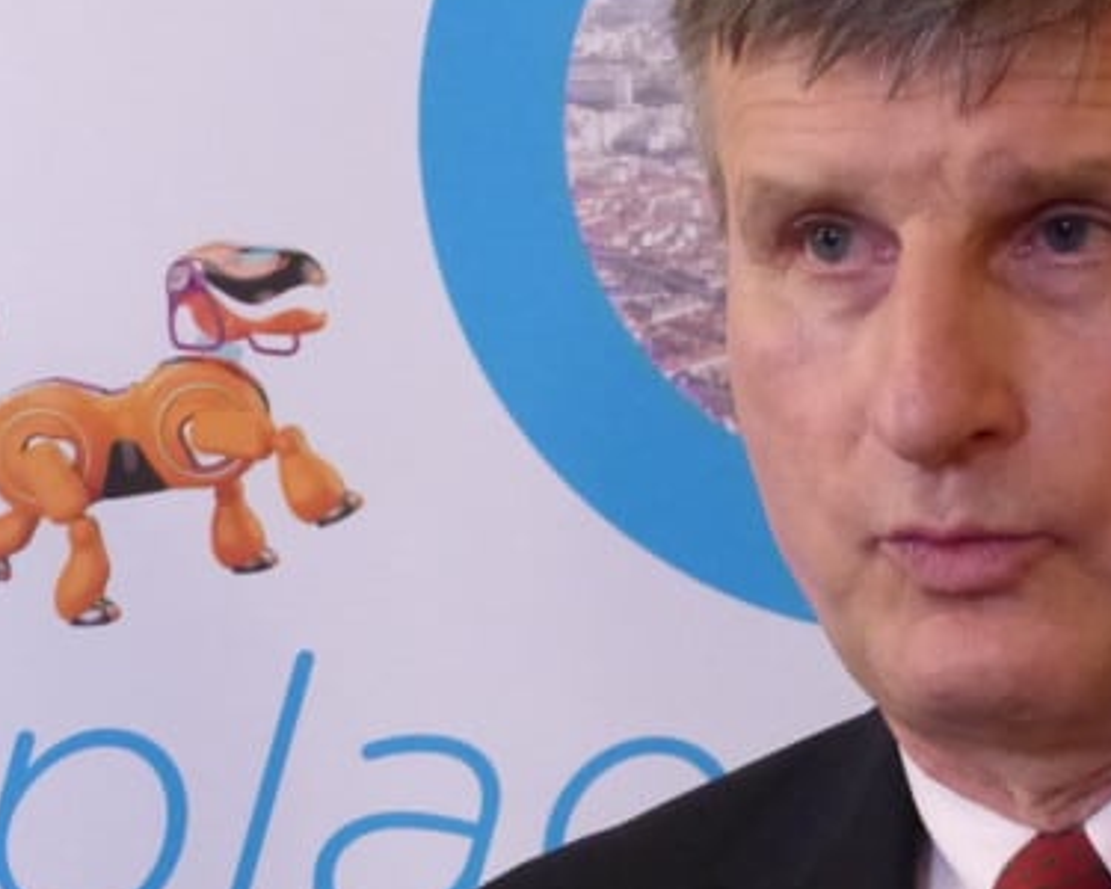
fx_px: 7102
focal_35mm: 216
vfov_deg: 7.1
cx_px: 853
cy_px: 741
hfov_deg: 8.9
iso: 800
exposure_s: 1/50
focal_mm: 15
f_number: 2.8
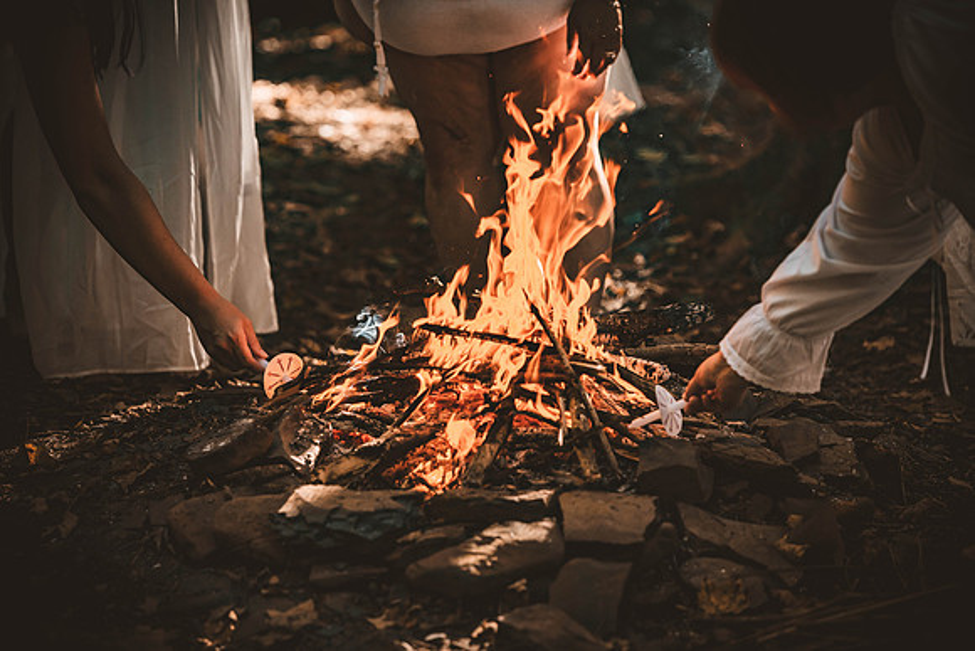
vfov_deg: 9.5
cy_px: 326
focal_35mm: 145
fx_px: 3928
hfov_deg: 14.2
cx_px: 488
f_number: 2.8
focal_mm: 145
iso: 640
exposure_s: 1/1000
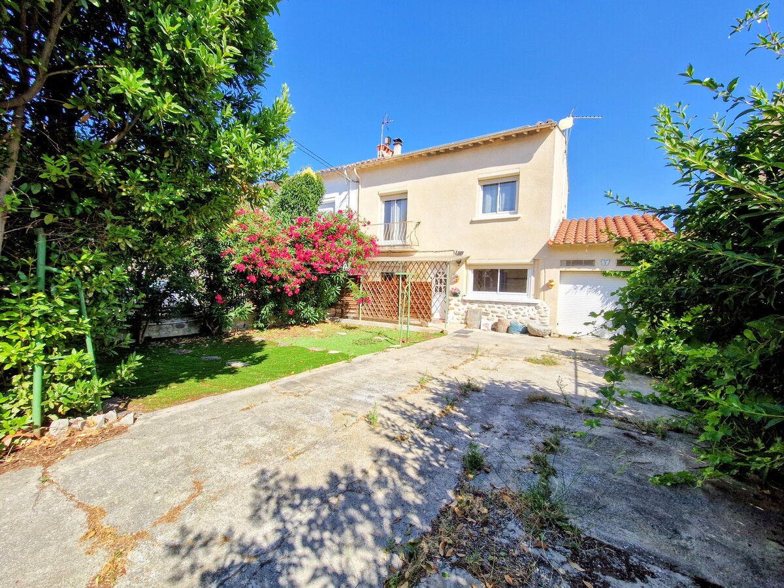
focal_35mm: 13
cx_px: 392
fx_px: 294
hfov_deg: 106.2
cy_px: 294
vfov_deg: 89.9
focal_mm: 2.2
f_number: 2.2
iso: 50
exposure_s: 1/1660
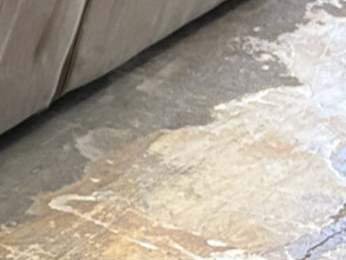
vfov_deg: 9.6
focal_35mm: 155
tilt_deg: -25.4
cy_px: 113
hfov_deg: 10.7
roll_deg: +0.3
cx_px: -506
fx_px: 1550
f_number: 1.6
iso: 250
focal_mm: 5.96
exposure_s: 1/60
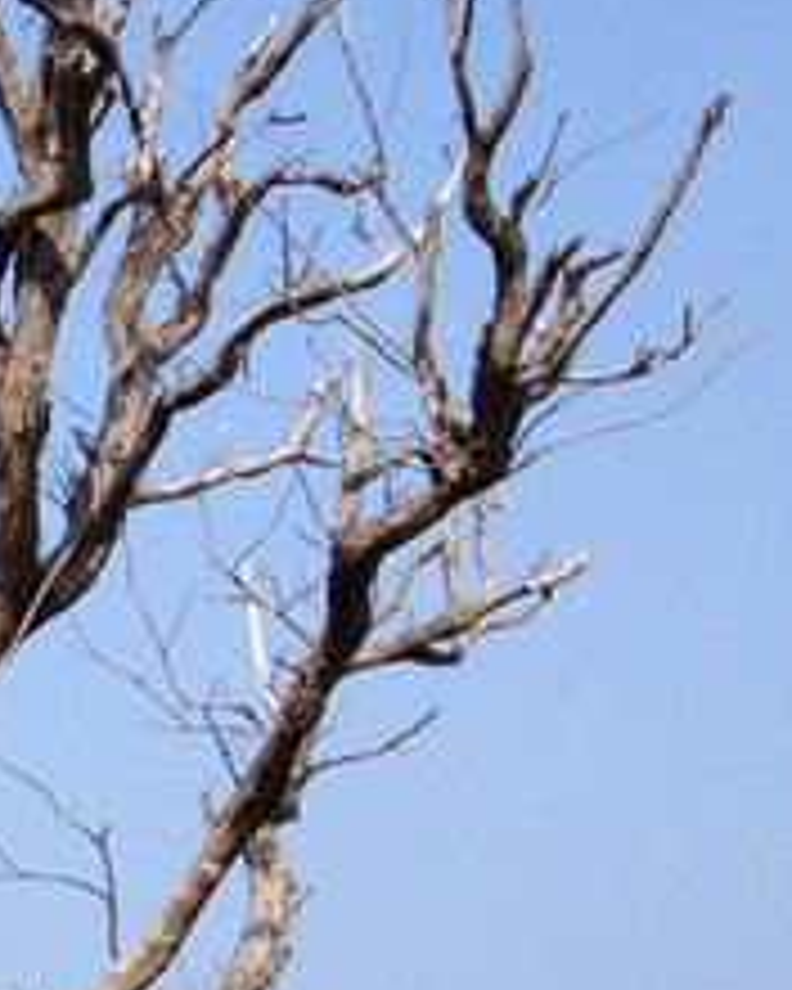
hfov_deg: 8.4
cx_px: -1458
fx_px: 4659
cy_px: 1044
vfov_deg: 12.0
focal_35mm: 159
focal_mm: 4.28
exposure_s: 1/1727
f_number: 2.4
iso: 50
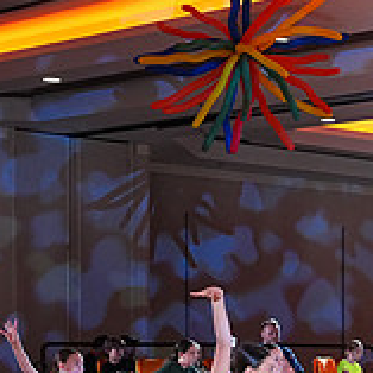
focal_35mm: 129
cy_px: 448
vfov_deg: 13.2
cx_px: 606
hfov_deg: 12.6
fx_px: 1573
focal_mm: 41
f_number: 5.6
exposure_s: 1/400
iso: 5000
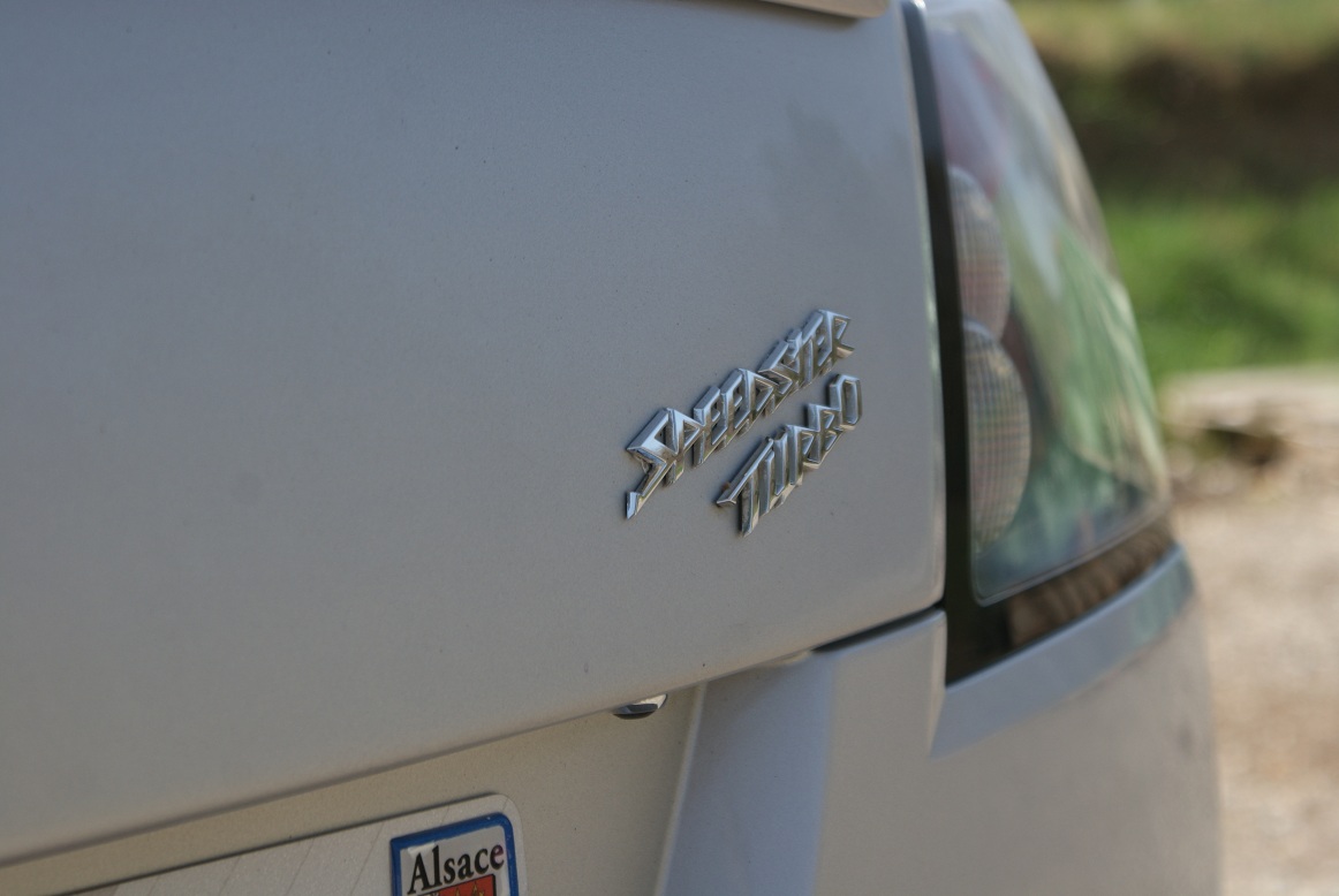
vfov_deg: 15.2
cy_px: 448
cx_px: 670
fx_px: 3352
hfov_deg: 22.6
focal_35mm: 90
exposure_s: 1/100
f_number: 5.6
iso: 100
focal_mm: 60
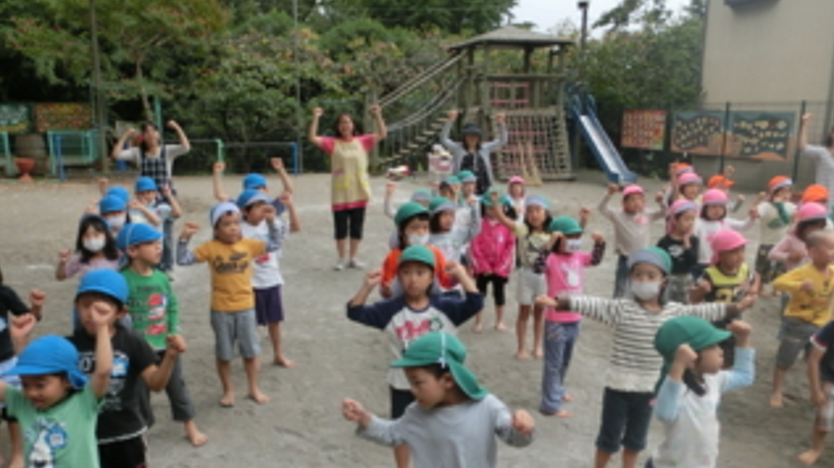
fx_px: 729
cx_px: 408
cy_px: 305
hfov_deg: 59.5
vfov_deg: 35.3
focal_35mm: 33
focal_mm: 4.24
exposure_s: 1/640
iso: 80
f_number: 3
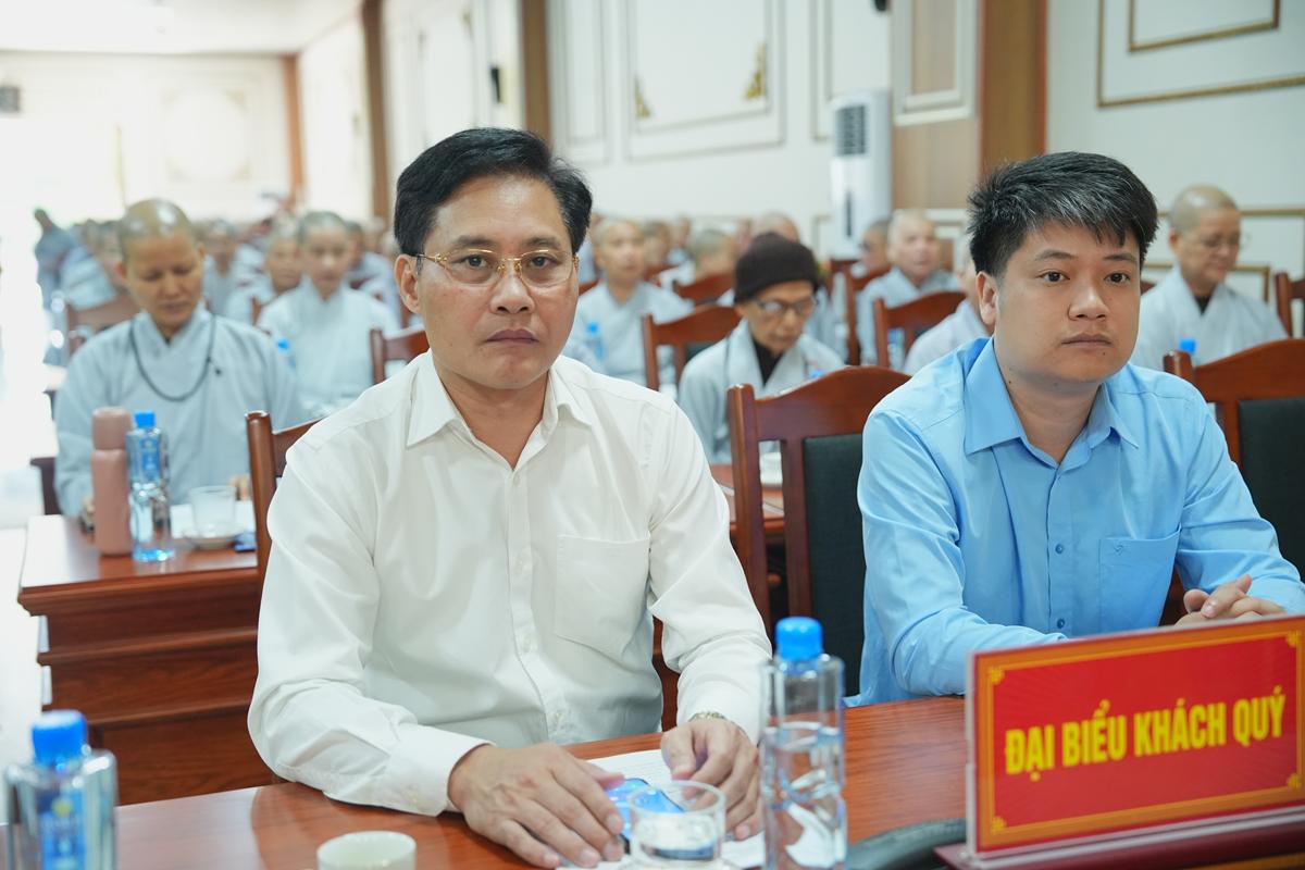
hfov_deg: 42.7
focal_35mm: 46
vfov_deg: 29.2
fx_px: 1667
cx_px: 652
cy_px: 435
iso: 3200
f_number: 2.8
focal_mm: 46
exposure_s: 1/125
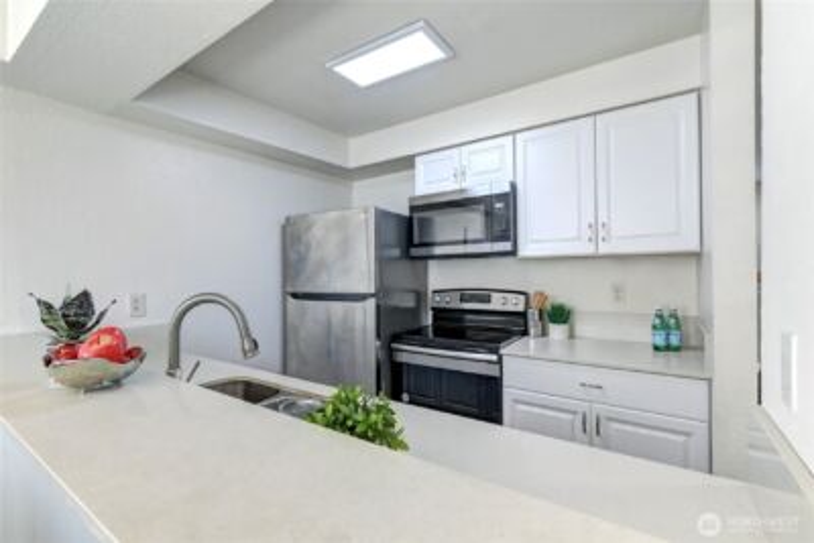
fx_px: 339
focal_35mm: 15
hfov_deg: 100.4
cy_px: 272
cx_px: 407
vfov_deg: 77.4
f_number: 11
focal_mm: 10
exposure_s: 1/8
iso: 3200
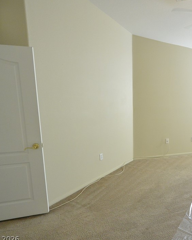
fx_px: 185
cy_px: 121
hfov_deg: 49.6
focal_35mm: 26
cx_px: 169
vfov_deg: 66.1
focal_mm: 6.7
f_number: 3.5
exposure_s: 1/100
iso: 400
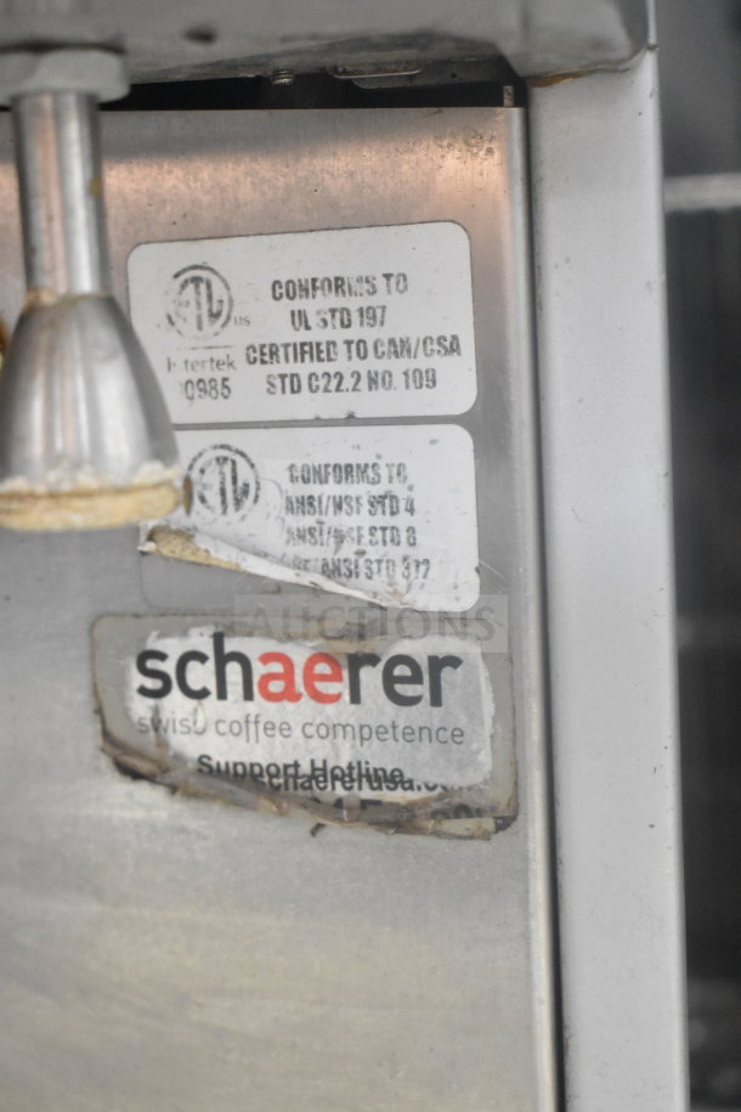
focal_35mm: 60
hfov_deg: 22.6
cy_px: 556
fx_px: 1852
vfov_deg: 33.4
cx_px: 370
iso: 5000
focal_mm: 40
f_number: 5
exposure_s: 1/60
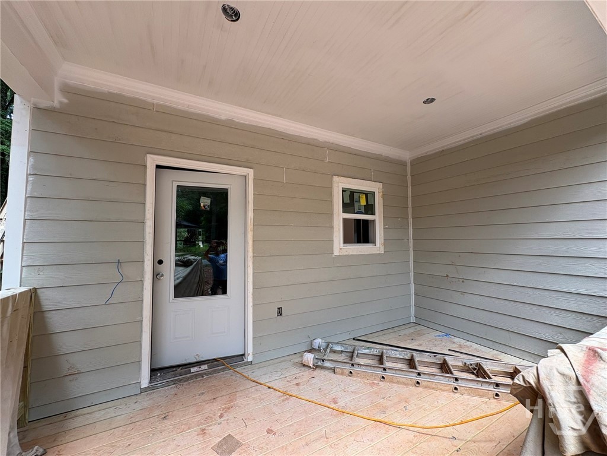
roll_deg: +0.1
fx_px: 245
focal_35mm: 14
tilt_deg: +3.7
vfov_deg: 85.7
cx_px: 304
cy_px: 228
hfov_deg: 102.1
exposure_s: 1/134
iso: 40
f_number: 2.2
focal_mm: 2.22
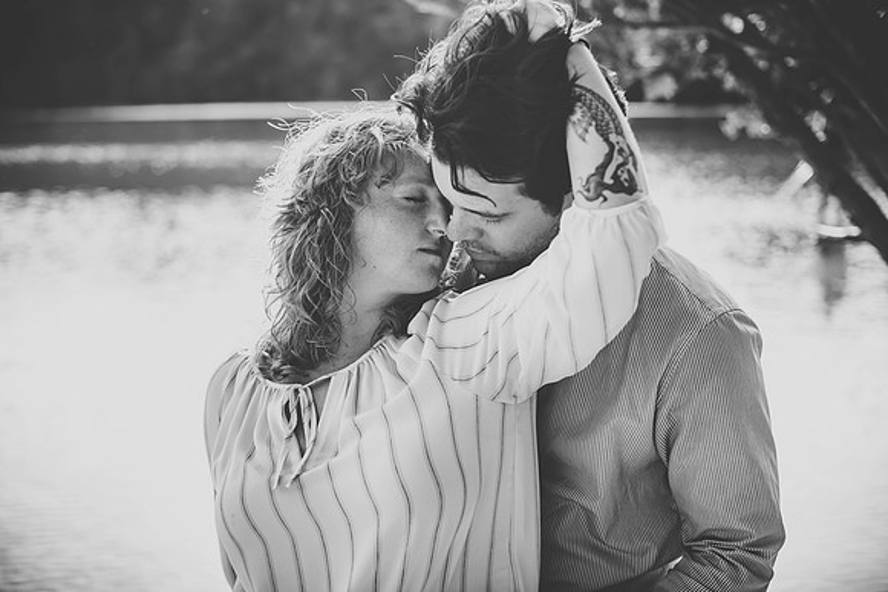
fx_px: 1234
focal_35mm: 50
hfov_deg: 39.6
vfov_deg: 27.0
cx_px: 444
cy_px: 296
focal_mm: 50
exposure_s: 1/1000
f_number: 2.8
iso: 100
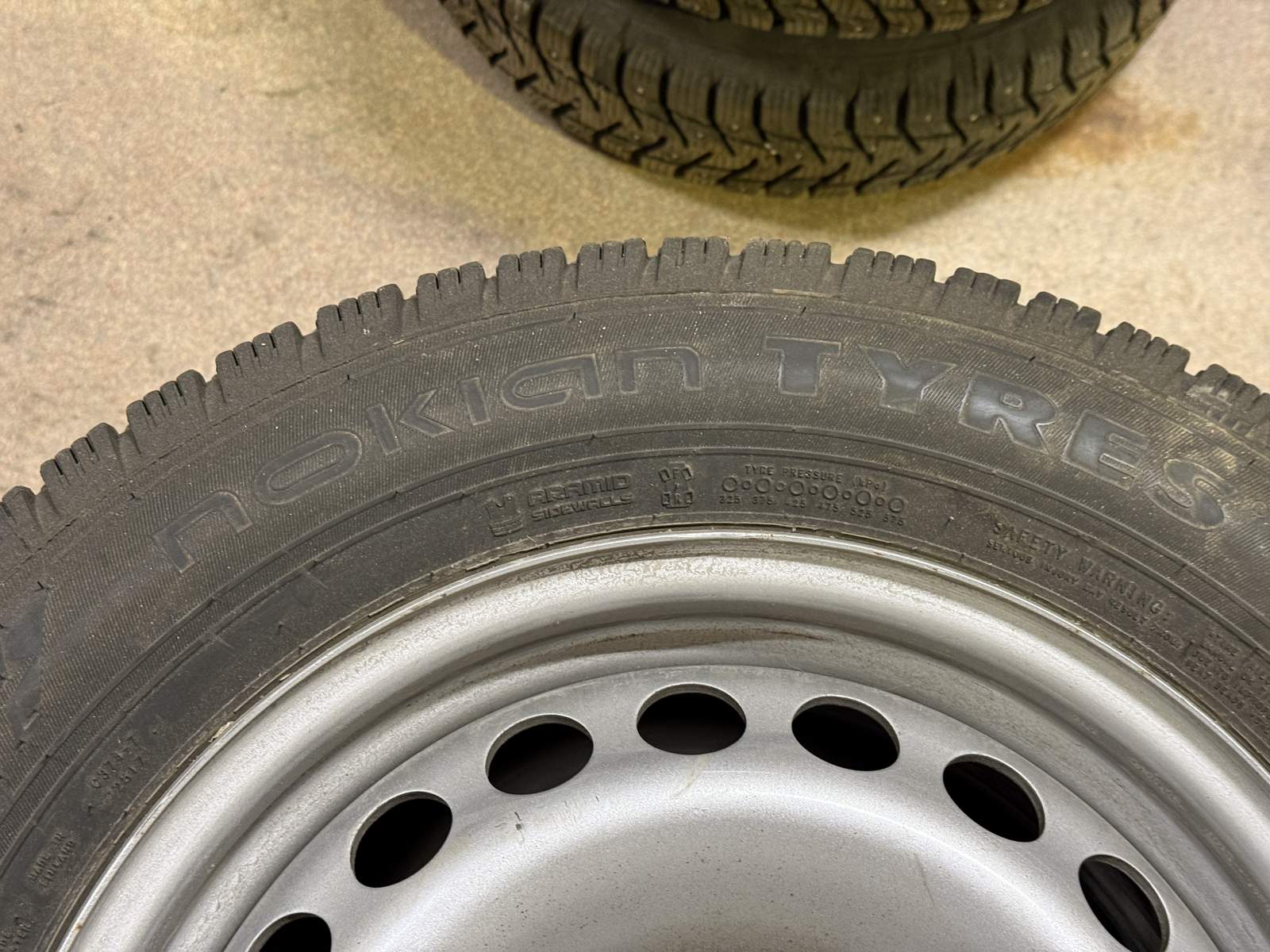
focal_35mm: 48
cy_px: 476
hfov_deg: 39.7
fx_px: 1761
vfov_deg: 30.3
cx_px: 635
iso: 200
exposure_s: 1/33
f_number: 1.78
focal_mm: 6.76
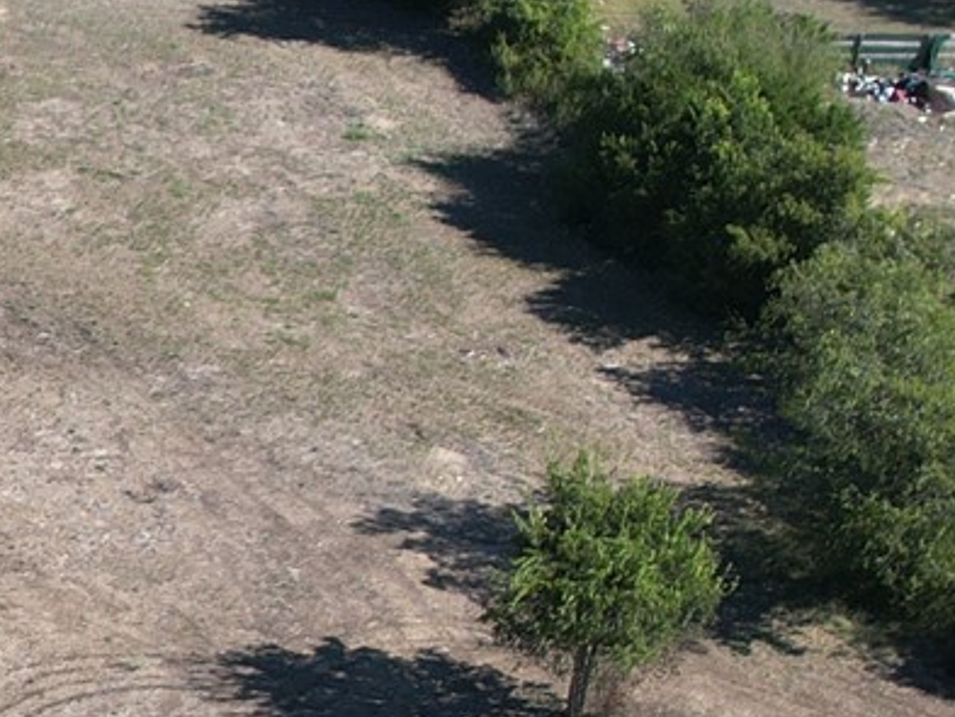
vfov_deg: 12.6
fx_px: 3229
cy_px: 659
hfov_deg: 15.0
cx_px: -661
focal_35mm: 117
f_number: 2.8
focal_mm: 8.38
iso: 100
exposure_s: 1/1250
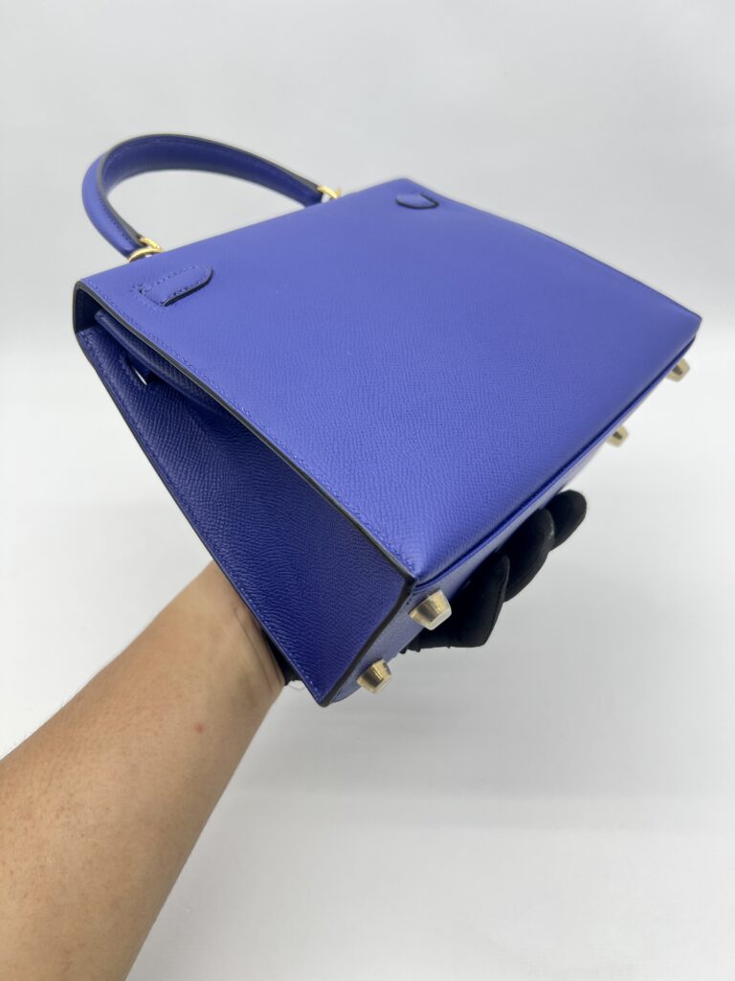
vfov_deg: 67.3
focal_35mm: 26
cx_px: 368
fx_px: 736
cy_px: 490
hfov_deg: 53.1
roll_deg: +3.2
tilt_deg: -40.1
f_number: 1.5
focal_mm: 5.7
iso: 50
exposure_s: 1/100
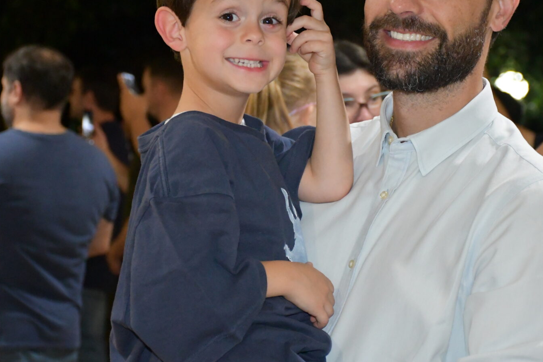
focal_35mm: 111
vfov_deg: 12.3
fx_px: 1674
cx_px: 316
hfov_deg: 18.4
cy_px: 157
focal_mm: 52
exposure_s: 1/60
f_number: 4.8
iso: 6400
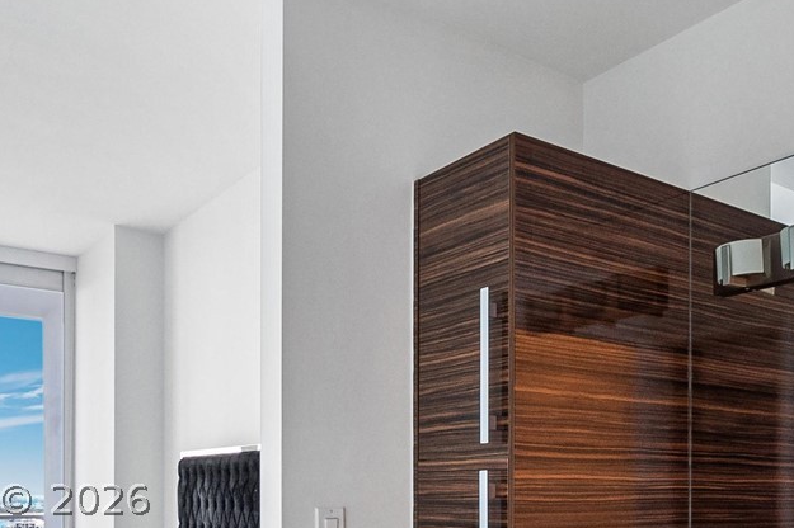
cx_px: 648
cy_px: 498
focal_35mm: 38
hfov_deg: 47.6
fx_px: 838
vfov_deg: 32.8
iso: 400
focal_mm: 7
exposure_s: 1/30
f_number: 7.1
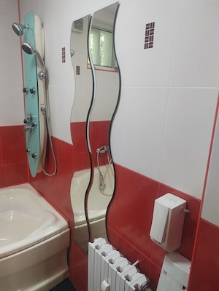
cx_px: 110
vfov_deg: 67.3
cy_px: 146
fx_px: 219
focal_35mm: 26
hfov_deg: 53.1
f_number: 1.8
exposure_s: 1/60
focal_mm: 4.75
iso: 356
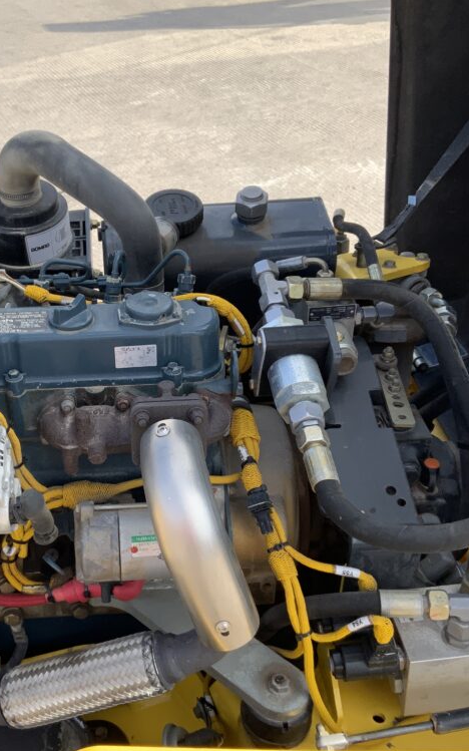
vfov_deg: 47.2
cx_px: 133
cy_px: 384
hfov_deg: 30.2
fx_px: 859
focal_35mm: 42
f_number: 1.8
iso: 16
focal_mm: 3
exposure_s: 1/657
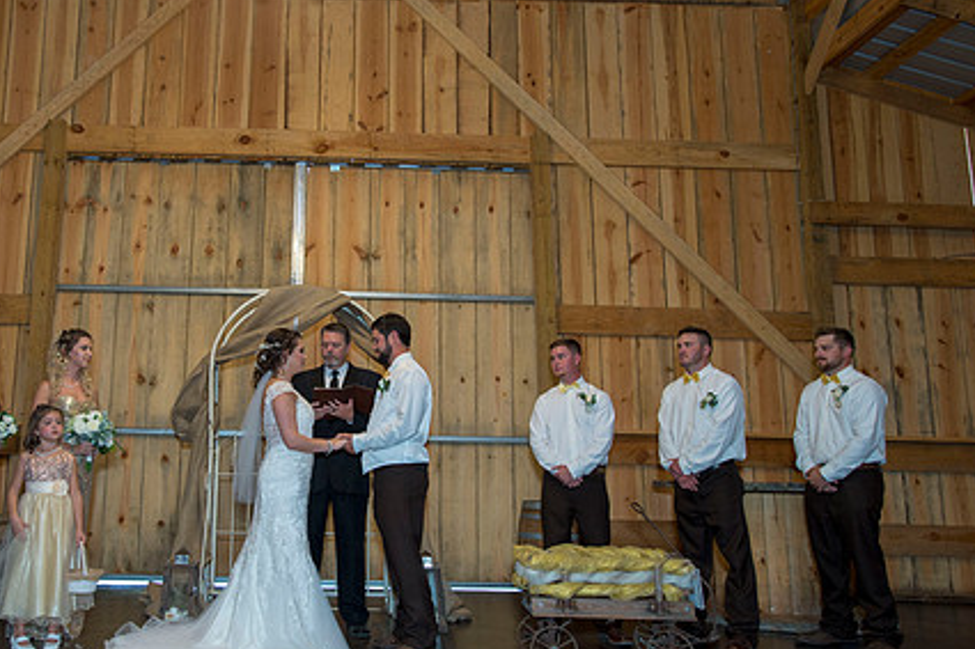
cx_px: 335
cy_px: 333
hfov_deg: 60.7
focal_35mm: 30
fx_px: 812
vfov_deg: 43.6
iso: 1600
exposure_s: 1/125
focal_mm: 22
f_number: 4
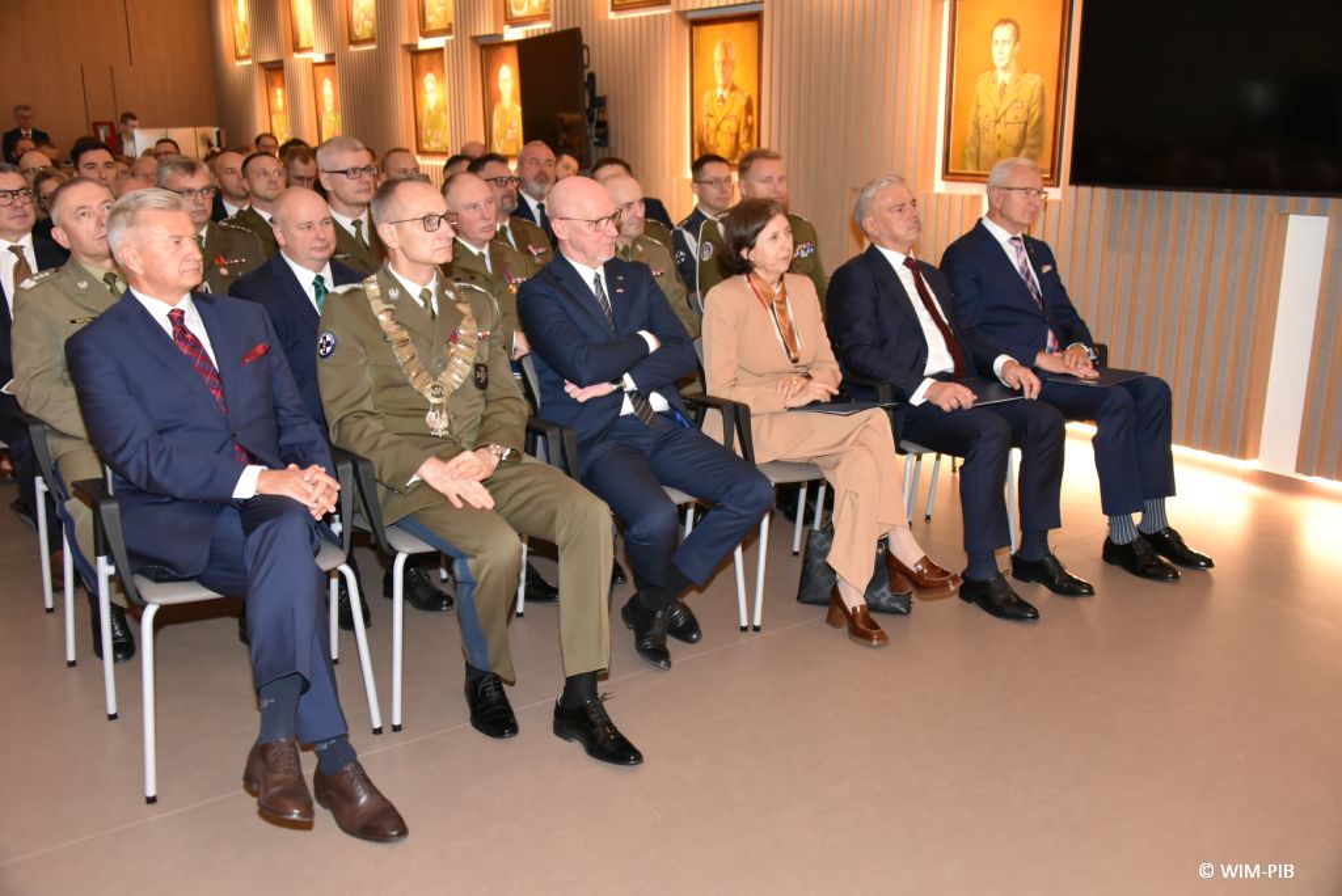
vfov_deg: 41.2
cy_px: 448
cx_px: 671
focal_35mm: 32
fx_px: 1194
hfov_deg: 58.7
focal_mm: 32
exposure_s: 1/60
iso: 3200
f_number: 3.8
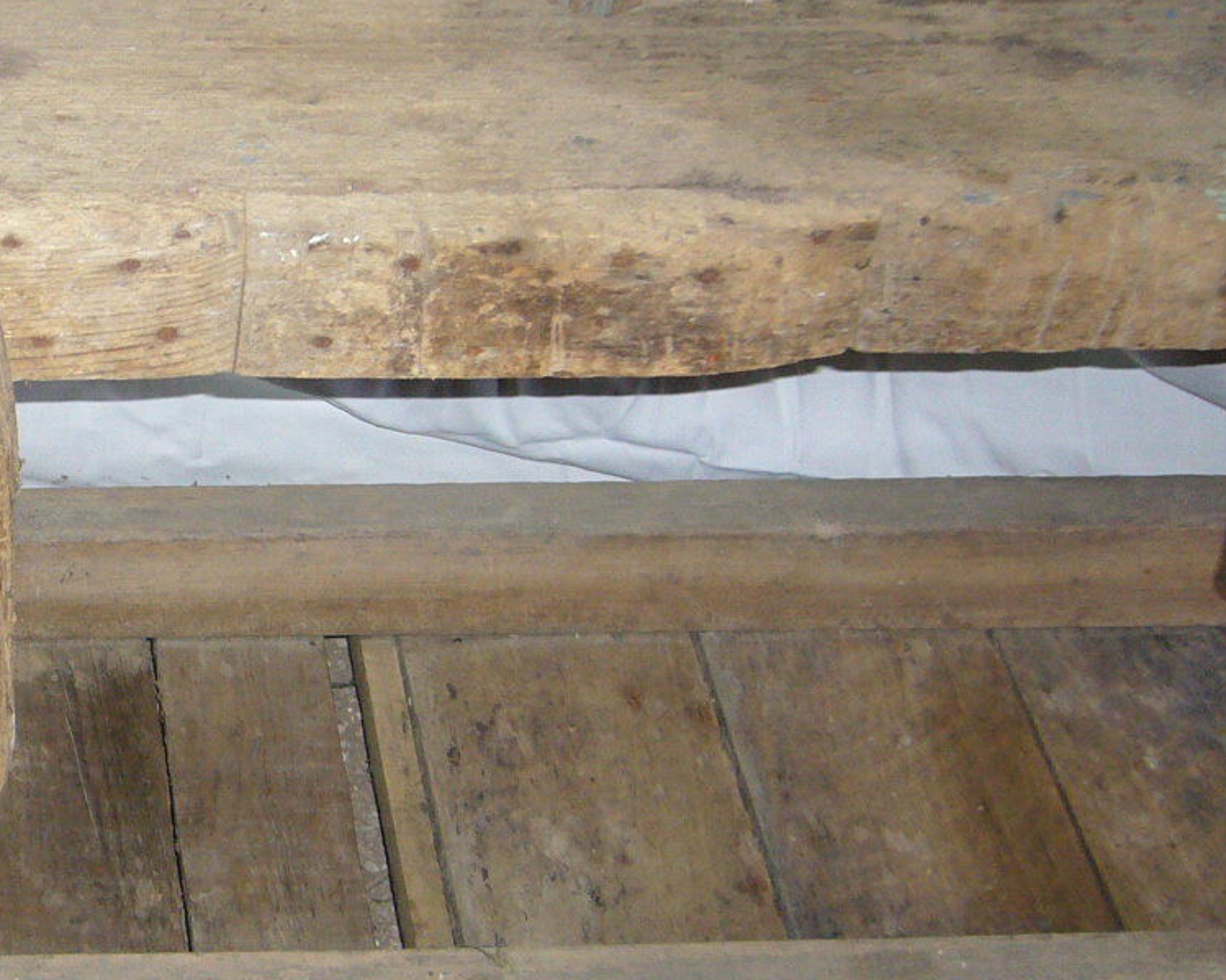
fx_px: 2648
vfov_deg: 21.0
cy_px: 548
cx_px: -43
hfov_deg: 24.7
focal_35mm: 73
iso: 160
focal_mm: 5.8
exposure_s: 1/60
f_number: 2.8
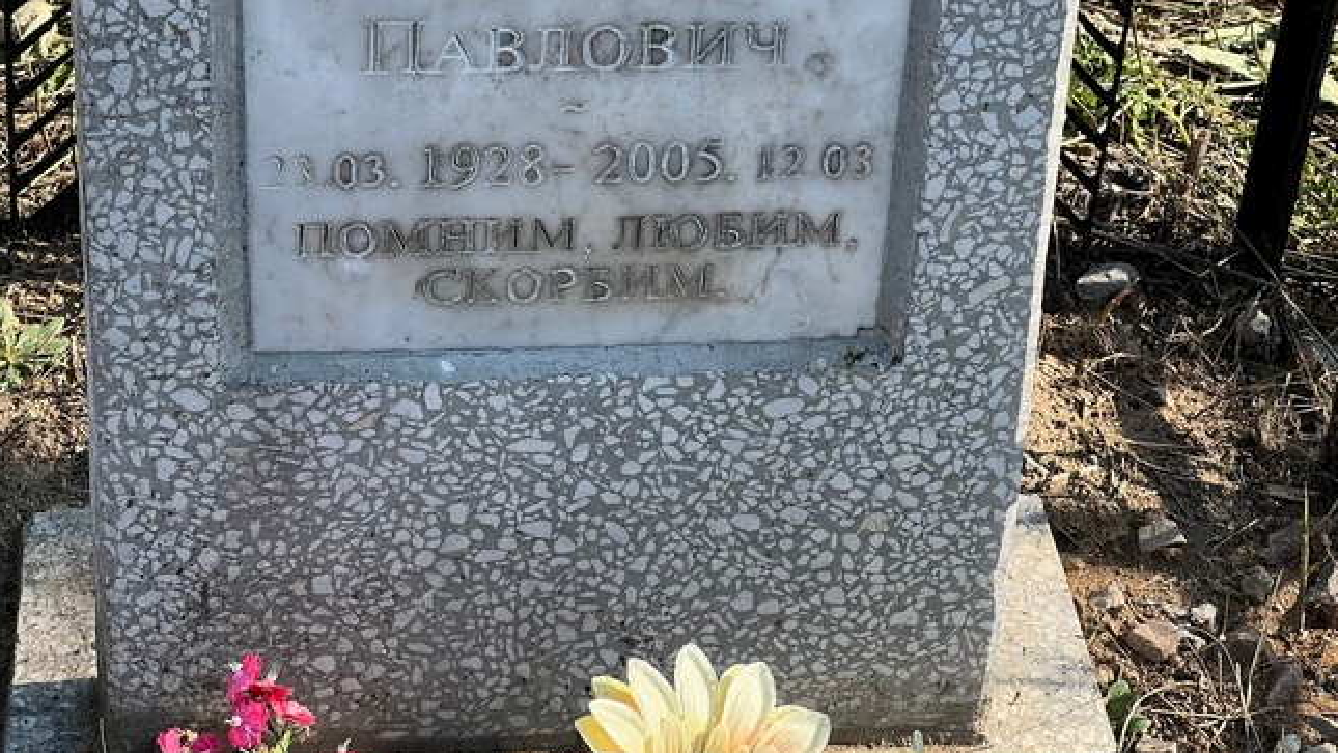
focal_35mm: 104
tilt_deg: -35.4
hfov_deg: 20.5
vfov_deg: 11.6
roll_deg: -4.1
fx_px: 3690
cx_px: 558
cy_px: 189
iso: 32
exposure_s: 1/249
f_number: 2.8
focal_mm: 9
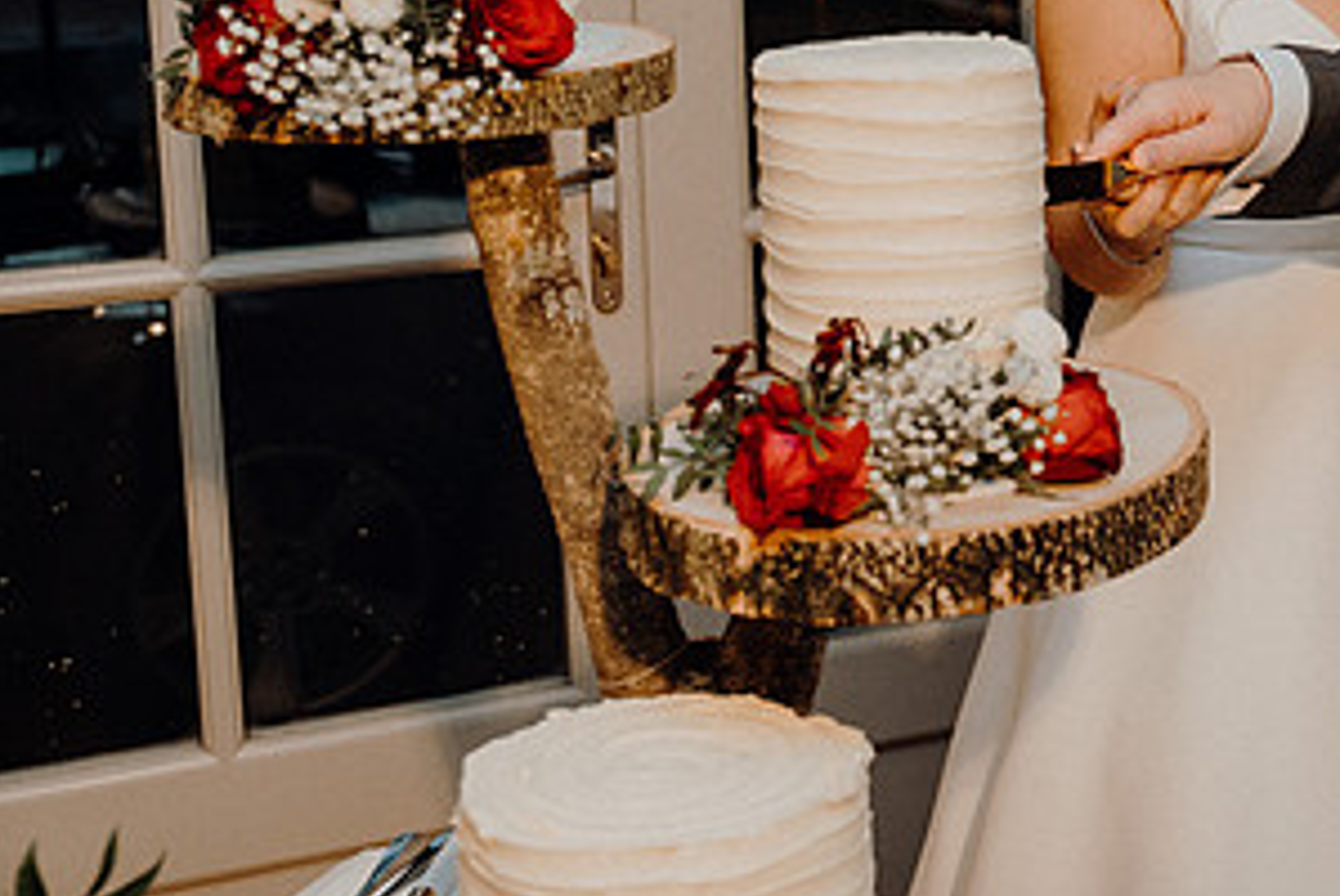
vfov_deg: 20.9
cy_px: 119
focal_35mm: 64
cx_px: 1295
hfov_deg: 29.6
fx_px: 2384
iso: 2500
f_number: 3.5
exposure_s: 1/160
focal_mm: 33
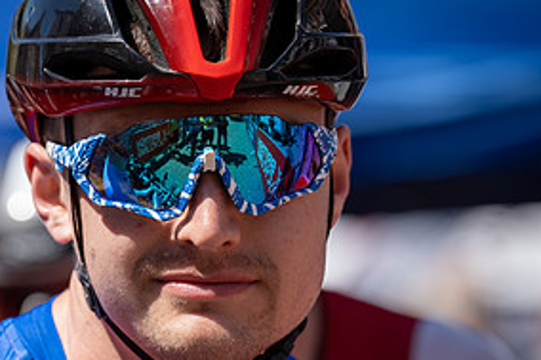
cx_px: 116
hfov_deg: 6.5
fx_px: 4791
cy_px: 319
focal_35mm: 319
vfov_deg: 4.3
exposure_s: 1/1000
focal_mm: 156
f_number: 4
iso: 125
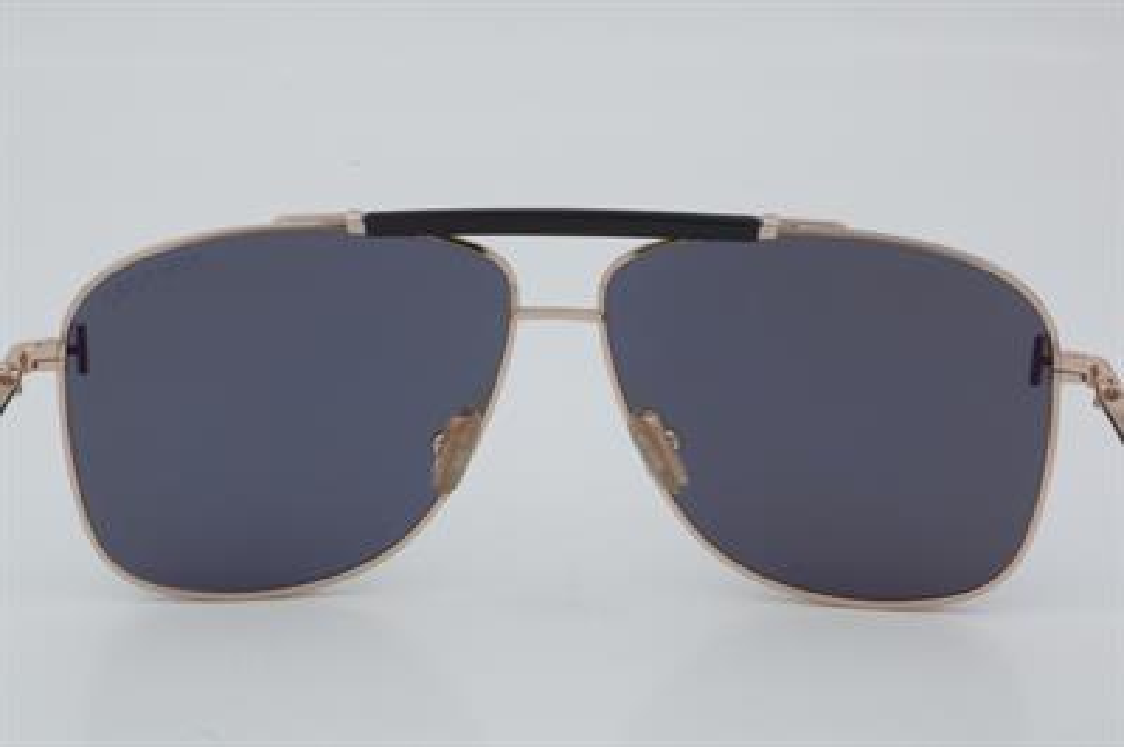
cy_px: 374
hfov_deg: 27.0
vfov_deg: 18.2
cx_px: 562
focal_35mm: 75
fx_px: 2340
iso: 100
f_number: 32
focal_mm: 50
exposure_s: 1/3
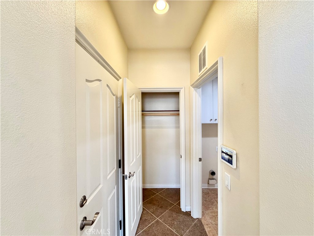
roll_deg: +0.2
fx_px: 127
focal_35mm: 14
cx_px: 157
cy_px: 118
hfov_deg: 102.1
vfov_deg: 85.7
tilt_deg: +0.4
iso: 160
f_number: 2.2
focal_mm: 2.22
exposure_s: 1/60
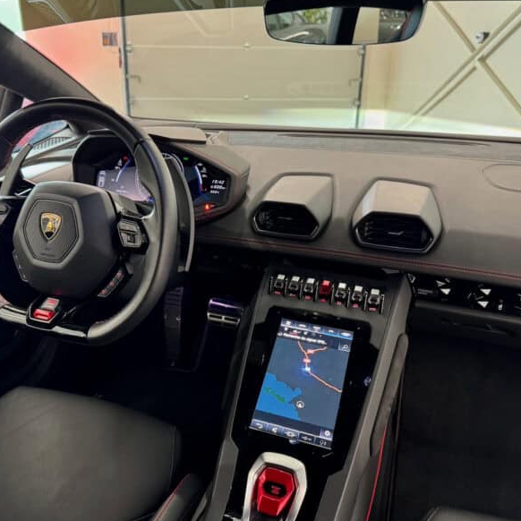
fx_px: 494
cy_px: 261
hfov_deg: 55.5
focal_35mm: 29
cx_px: 232
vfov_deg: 55.6
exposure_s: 1/50
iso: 500
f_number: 1.8
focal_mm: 6.8
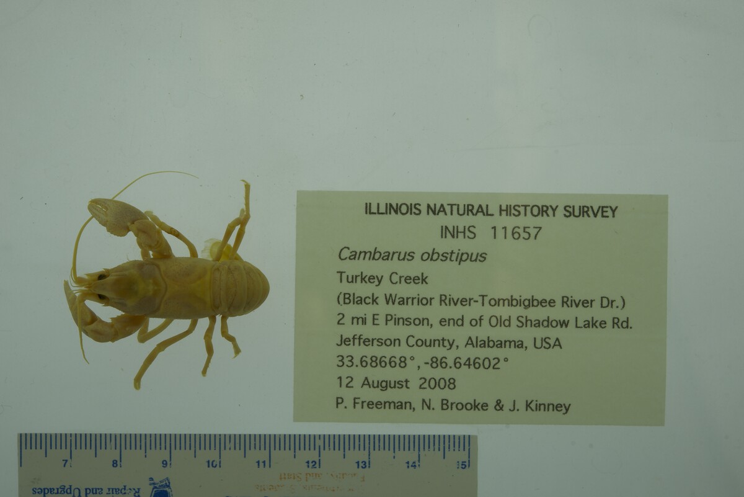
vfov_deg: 22.6
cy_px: 248
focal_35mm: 60
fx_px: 1240
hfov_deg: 33.4
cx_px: 372
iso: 100
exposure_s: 1/160
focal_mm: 60
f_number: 10
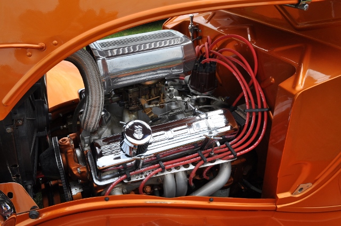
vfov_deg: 43.5
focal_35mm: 30
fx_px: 284
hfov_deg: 62.0
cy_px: 113
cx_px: 170
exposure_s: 1/500
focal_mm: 20
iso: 500
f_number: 11
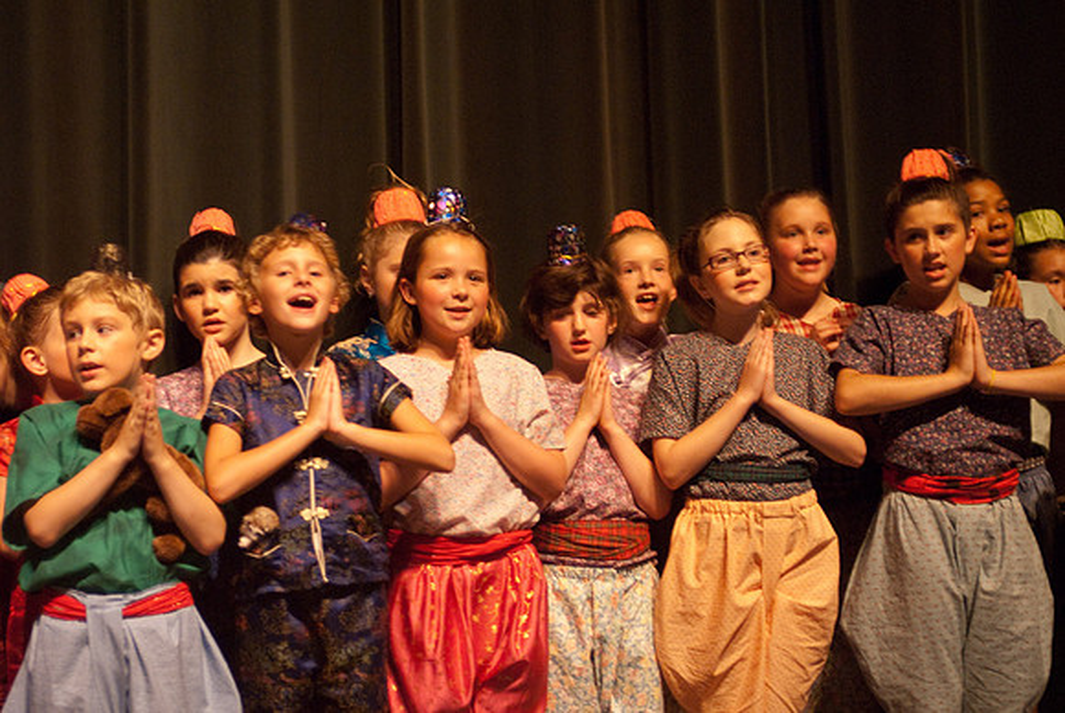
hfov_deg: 28.0
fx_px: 2132
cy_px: 356
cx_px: 532
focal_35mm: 72
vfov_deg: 19.0
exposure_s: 1/25
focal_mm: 48
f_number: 2.8
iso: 1000
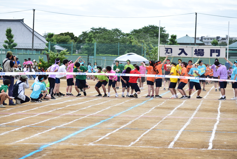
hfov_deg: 13.0
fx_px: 1038
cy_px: 80
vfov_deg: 8.7
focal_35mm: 158
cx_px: 118
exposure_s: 1/2000
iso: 800
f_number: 5.6
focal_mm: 105
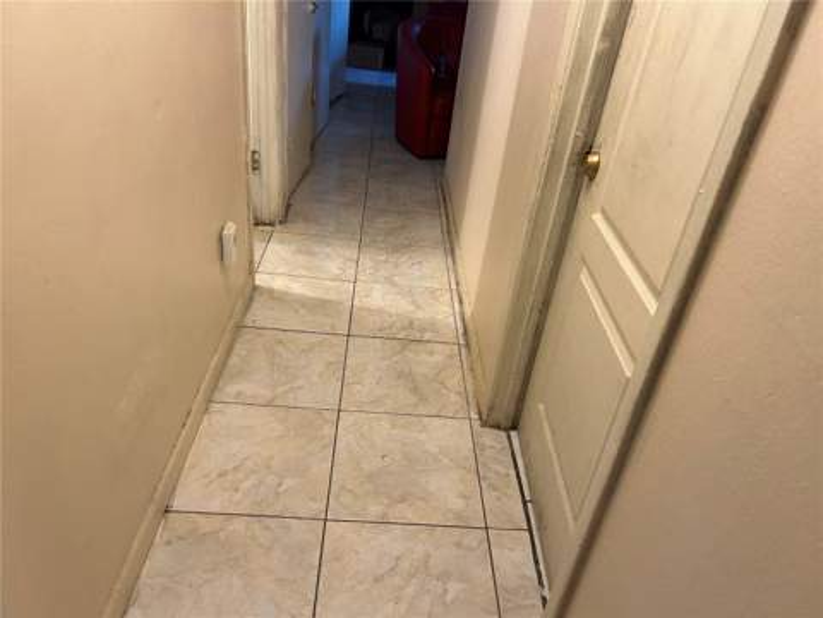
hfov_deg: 67.3
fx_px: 618
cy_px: 309
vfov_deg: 53.1
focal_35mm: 26
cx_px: 412
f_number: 1.5
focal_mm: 5.7
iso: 250
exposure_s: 1/60
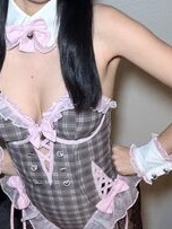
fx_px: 458
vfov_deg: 27.7
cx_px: 38
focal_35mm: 69
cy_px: 51
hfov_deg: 21.1
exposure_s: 1/24
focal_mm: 2.71
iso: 640
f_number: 1.9
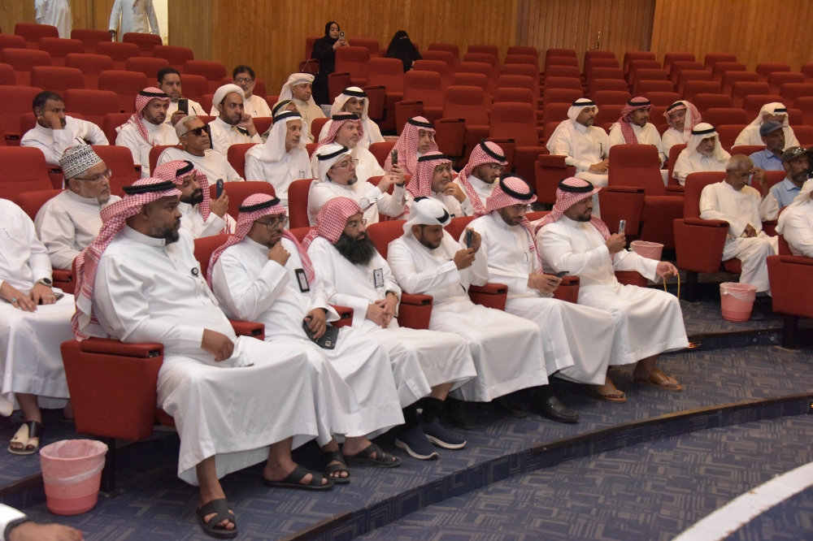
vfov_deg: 24.6
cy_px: 270
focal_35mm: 55
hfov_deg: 36.3
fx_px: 1242
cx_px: 406
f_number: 4.5
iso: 7200
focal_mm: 55
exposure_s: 1/250
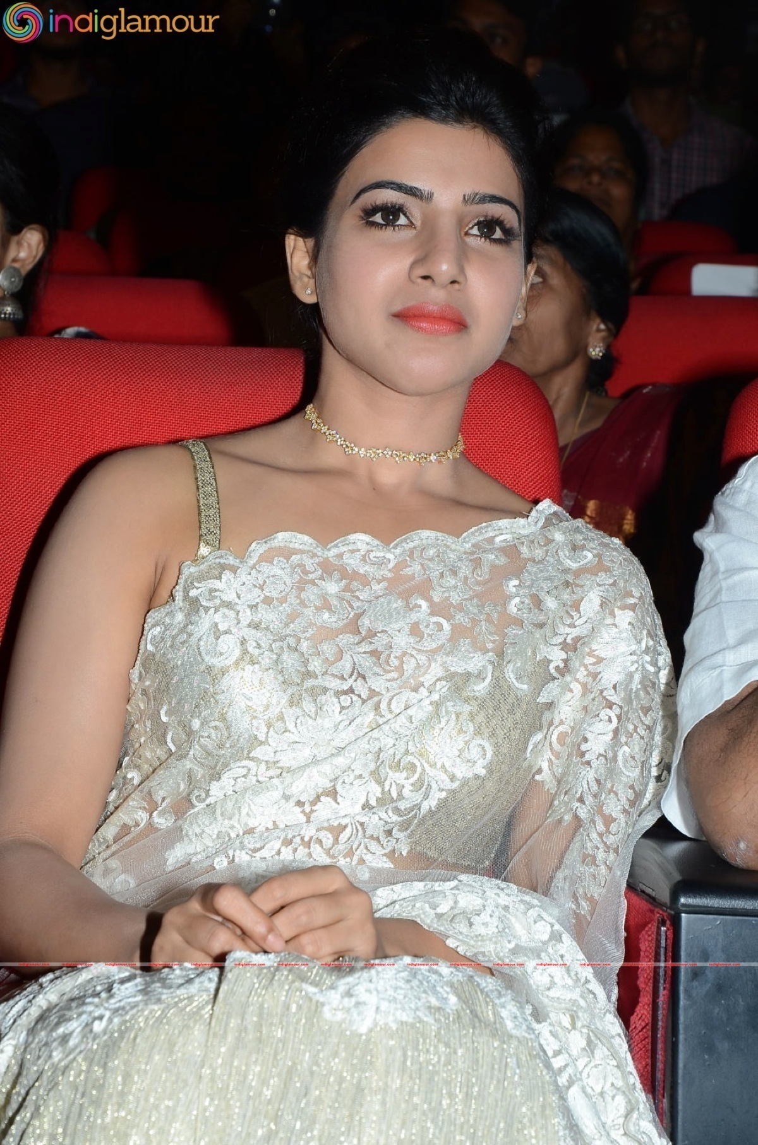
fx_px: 3333
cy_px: 572
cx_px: 379
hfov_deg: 13.0
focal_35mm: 105
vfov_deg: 19.5
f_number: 8
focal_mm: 70
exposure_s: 1/160
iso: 250
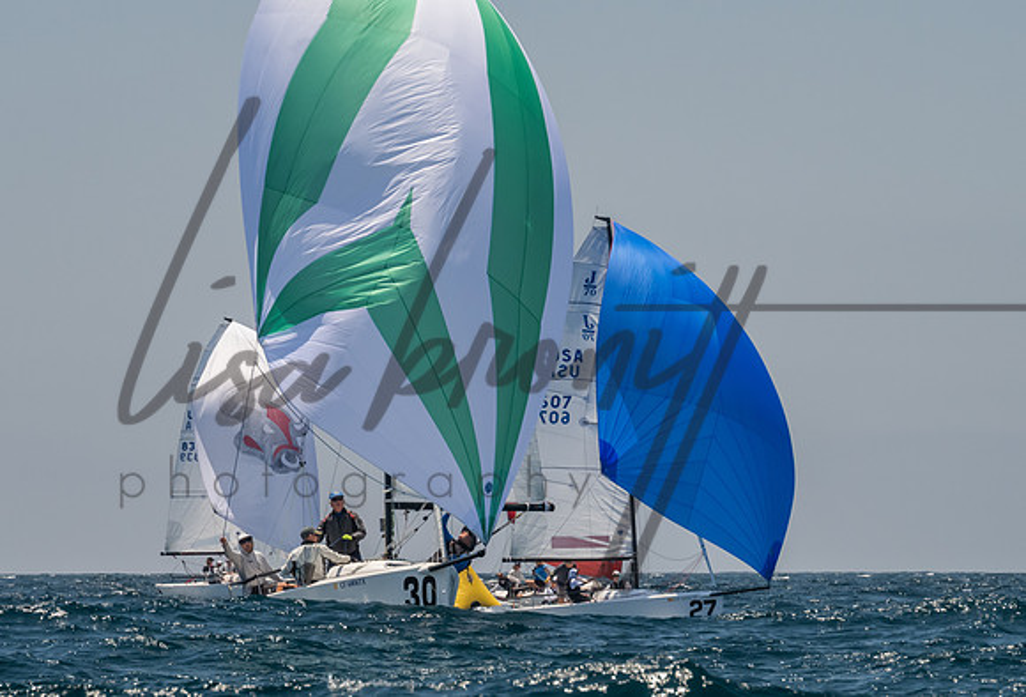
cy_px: 601
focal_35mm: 280
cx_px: 462
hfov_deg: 7.3
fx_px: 8015
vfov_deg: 5.0
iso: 640
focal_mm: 160
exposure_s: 1/640
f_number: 9
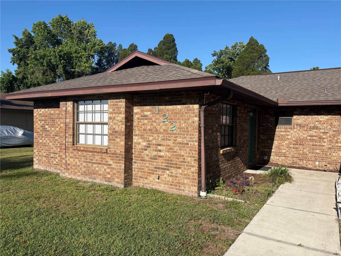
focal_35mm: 26
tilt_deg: -0.8
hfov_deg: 67.3
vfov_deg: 53.1
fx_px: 256
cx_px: 170
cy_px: 128
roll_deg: -0.2
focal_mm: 5.96
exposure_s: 1/3623
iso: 50
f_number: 1.6
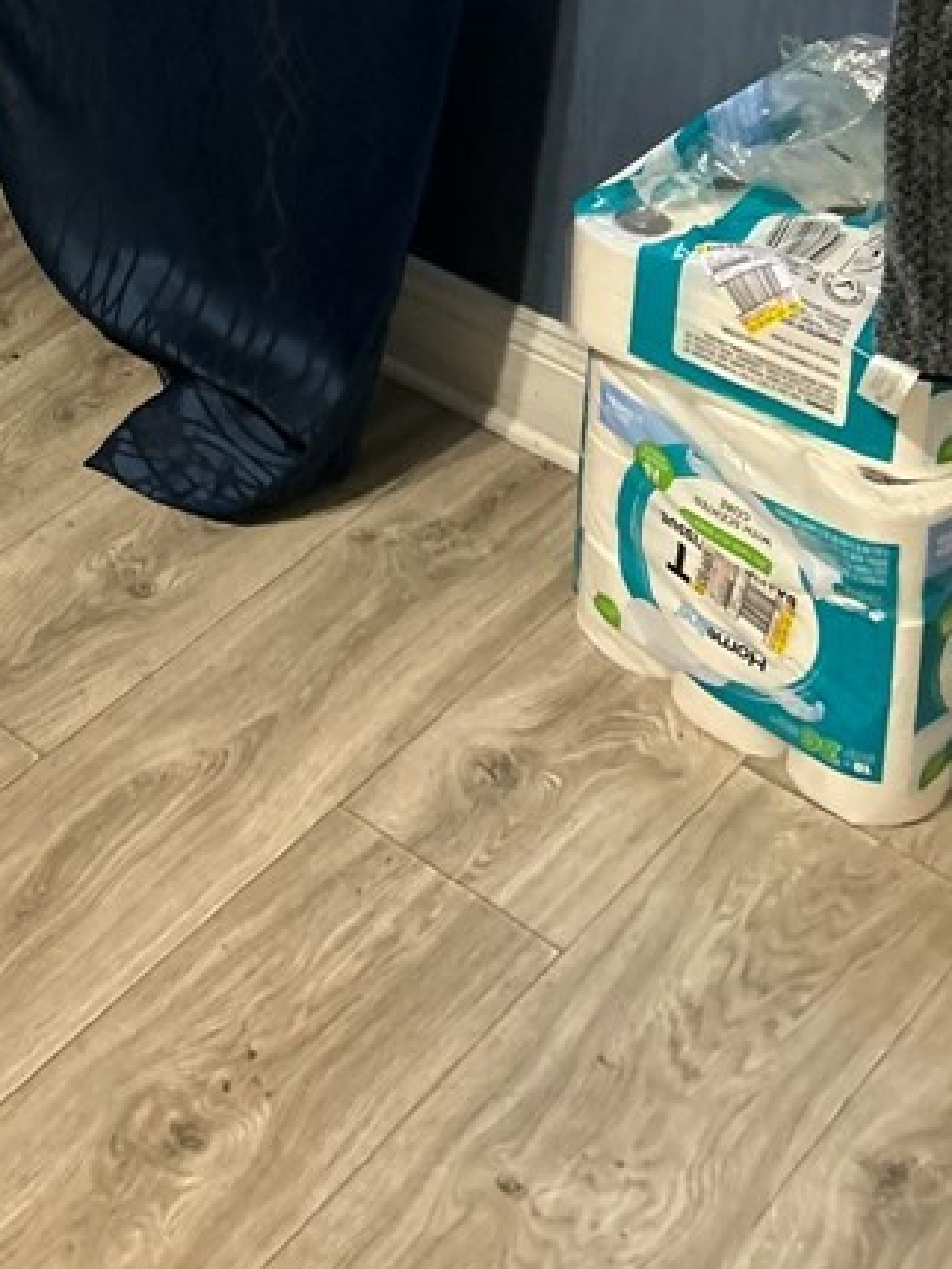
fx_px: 2272
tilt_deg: -21.2
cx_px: -124
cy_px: -133
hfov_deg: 22.2
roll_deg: +2.9
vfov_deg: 28.3
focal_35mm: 62
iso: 250
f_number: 1.5
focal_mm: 5.7
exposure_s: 1/60
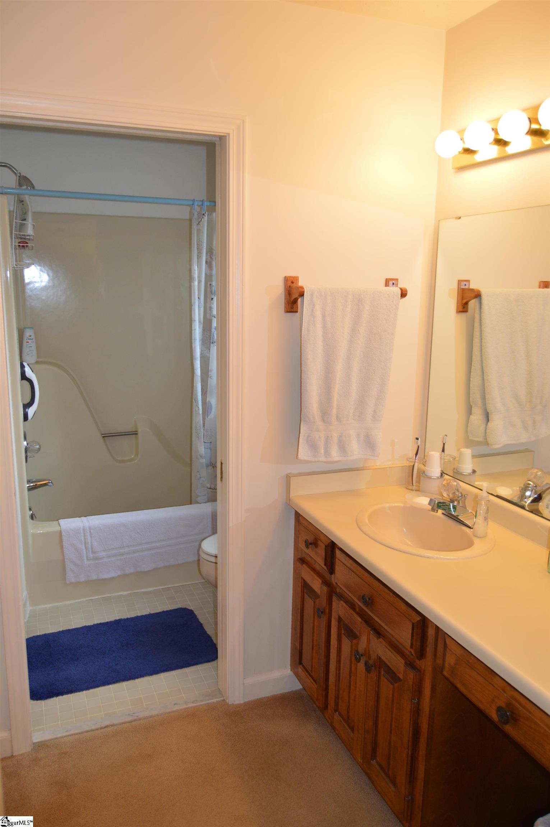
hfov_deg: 47.8
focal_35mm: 27
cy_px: 414
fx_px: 620
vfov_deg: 67.4
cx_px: 275
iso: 400
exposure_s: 1/80
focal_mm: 18
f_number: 4
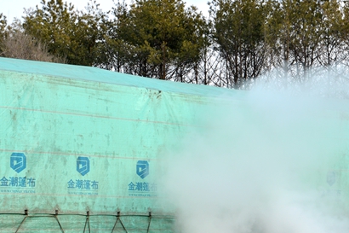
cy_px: 200
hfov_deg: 16.8
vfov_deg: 11.3
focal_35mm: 121
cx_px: 267
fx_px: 1172
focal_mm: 62
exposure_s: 1/640
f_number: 13
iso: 500
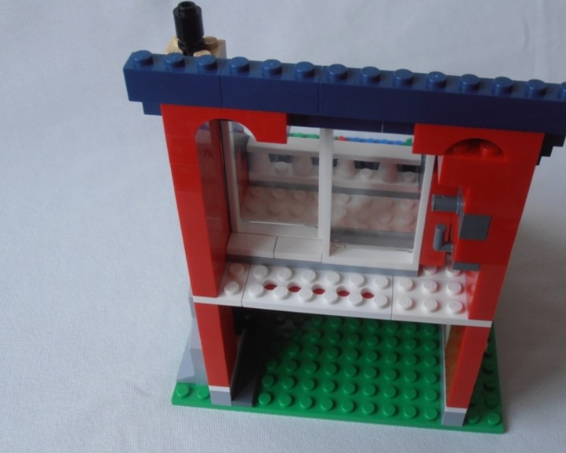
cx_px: 348
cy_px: 198
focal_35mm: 45
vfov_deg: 33.4
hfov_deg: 40.9
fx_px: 754
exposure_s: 1/100
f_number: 3.9
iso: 80
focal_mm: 6.61
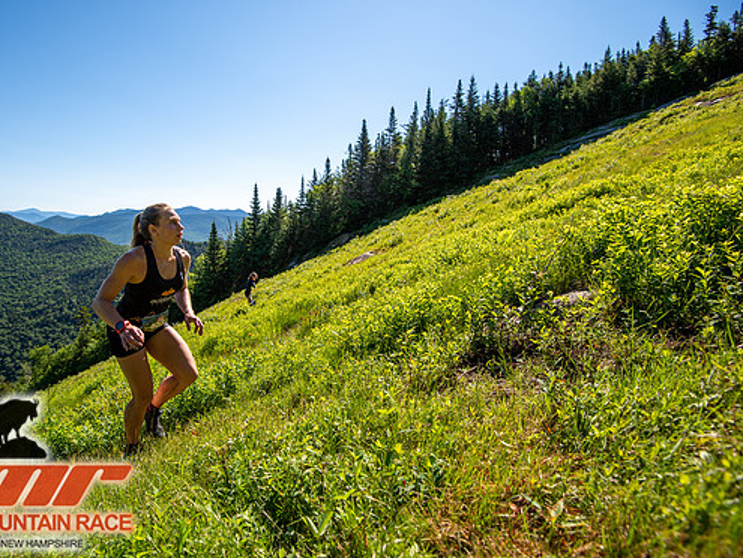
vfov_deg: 71.7
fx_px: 387
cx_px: 314
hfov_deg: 87.0
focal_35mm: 18
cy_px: 279
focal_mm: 16
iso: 100
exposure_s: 1/500
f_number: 5
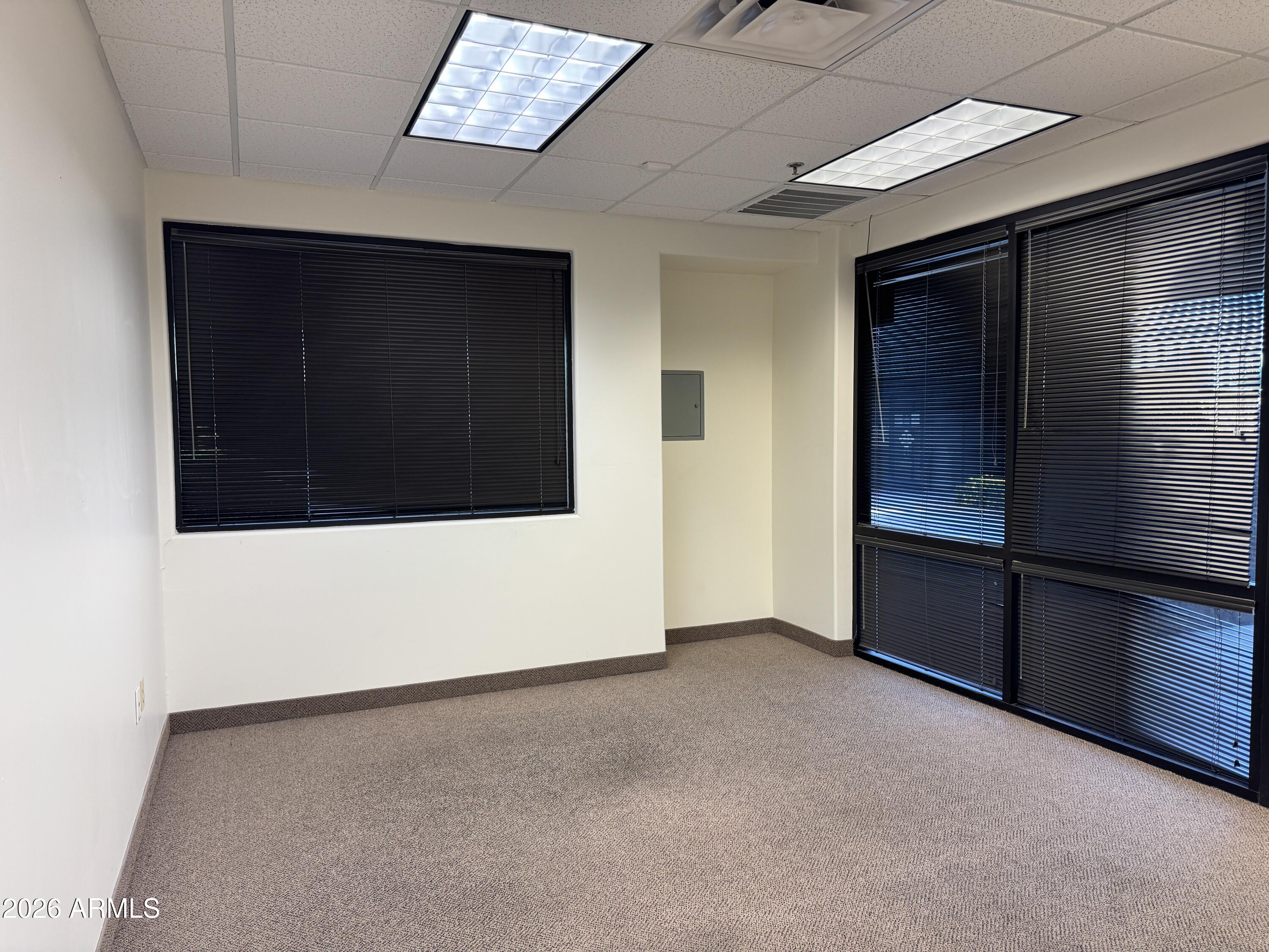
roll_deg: +0.4
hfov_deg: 71.6
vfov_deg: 56.8
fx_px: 880
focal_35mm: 24
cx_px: 634
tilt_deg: -4.0
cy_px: 476
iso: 160
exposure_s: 1/120
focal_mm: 6.76
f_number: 1.78
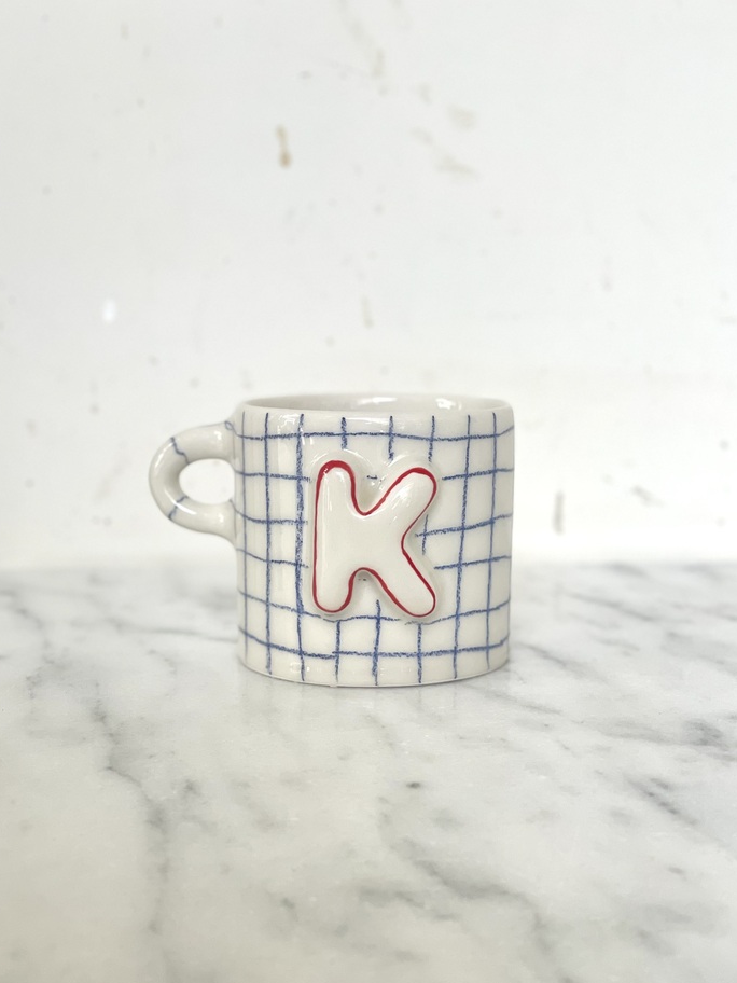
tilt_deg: -8.5
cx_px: 371
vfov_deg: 33.8
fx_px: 1618
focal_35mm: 57
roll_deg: +0.1
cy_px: 538
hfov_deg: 25.7
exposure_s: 1/122
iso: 100
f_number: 2
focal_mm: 6
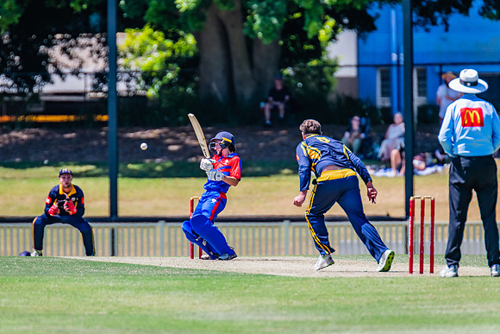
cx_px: 232
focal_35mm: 651
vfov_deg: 2.1
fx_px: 9044
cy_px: 159
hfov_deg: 3.2
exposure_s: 1/2000
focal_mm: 600
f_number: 6.3
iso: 640
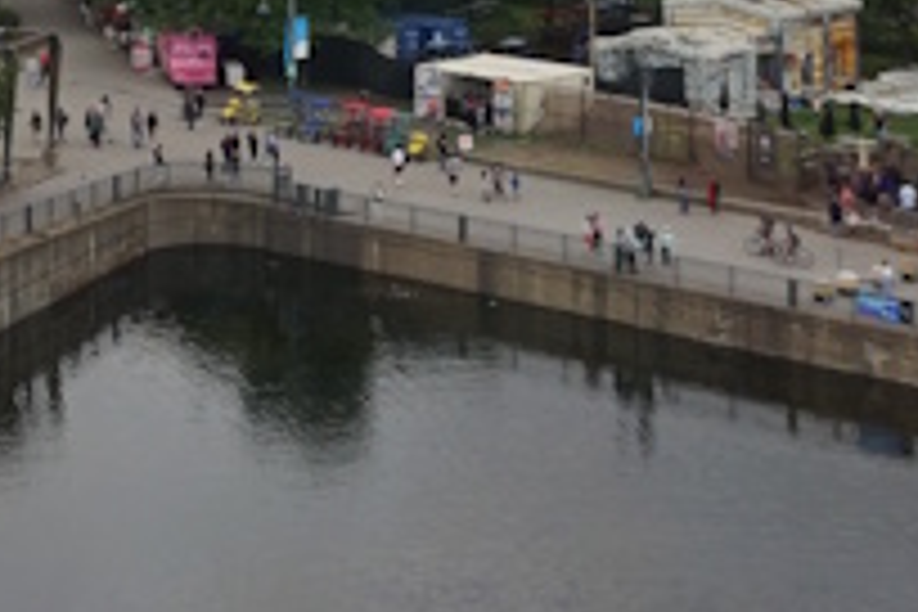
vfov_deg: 8.8
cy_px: -506
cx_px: -423
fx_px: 3825
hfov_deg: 13.0
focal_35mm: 150
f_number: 8
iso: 100
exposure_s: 1/80
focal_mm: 24
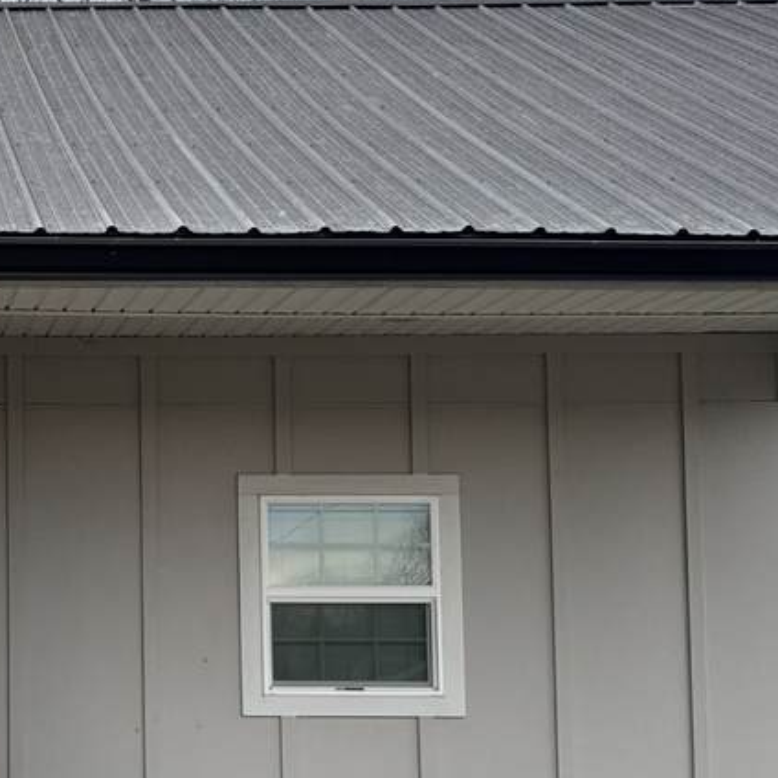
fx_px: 1627
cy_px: 528
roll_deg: -0.2
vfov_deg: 26.7
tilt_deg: +3.8
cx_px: -116
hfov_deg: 24.7
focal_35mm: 64
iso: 320
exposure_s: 1/60
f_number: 1.78
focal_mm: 6.76
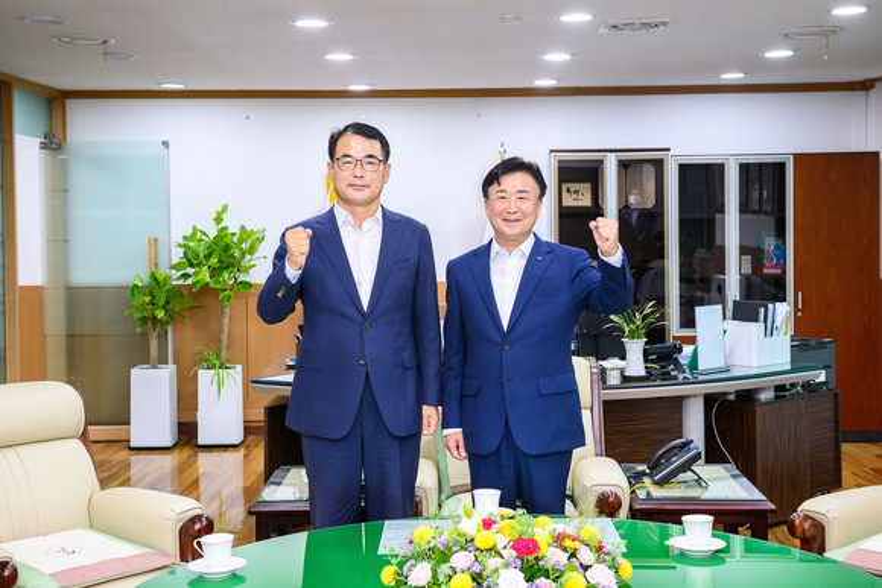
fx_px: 1103
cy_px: 294
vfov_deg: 29.9
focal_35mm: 45
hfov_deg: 43.6
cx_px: 441
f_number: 4
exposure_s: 1/200
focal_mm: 45
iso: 1600
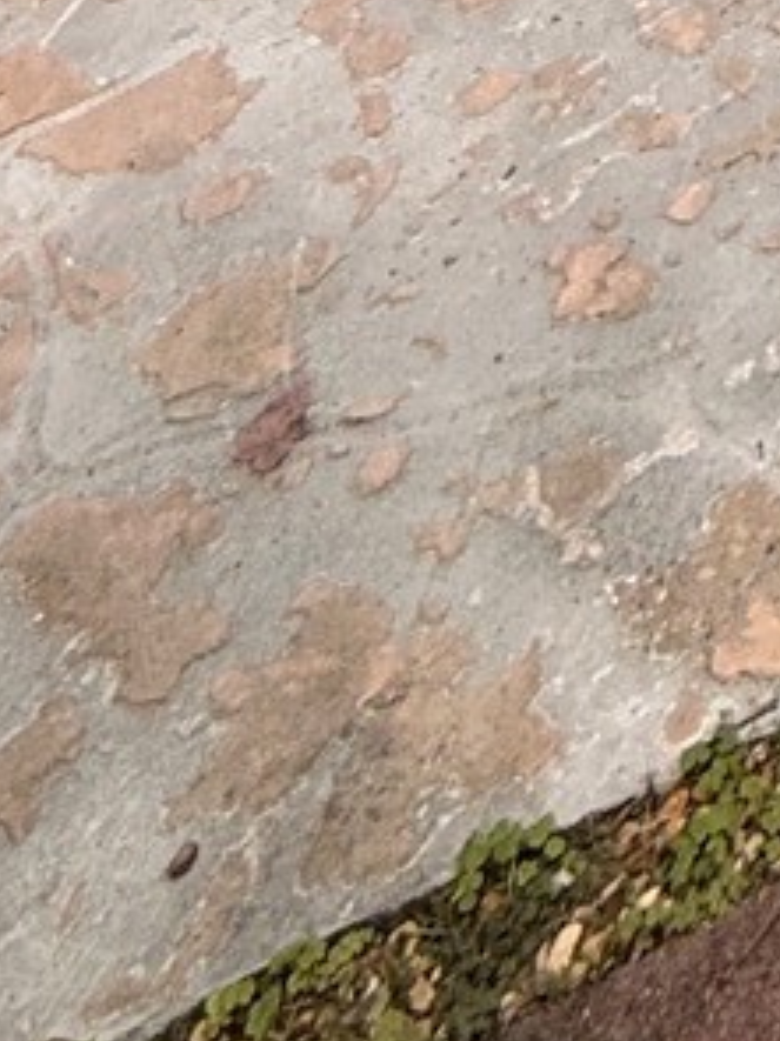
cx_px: 1736
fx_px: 2285
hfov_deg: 14.5
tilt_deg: +0.6
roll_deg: -1.6
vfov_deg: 13.2
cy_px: -1750
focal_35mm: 76
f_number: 2.2
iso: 50
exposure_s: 1/1497
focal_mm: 2.22
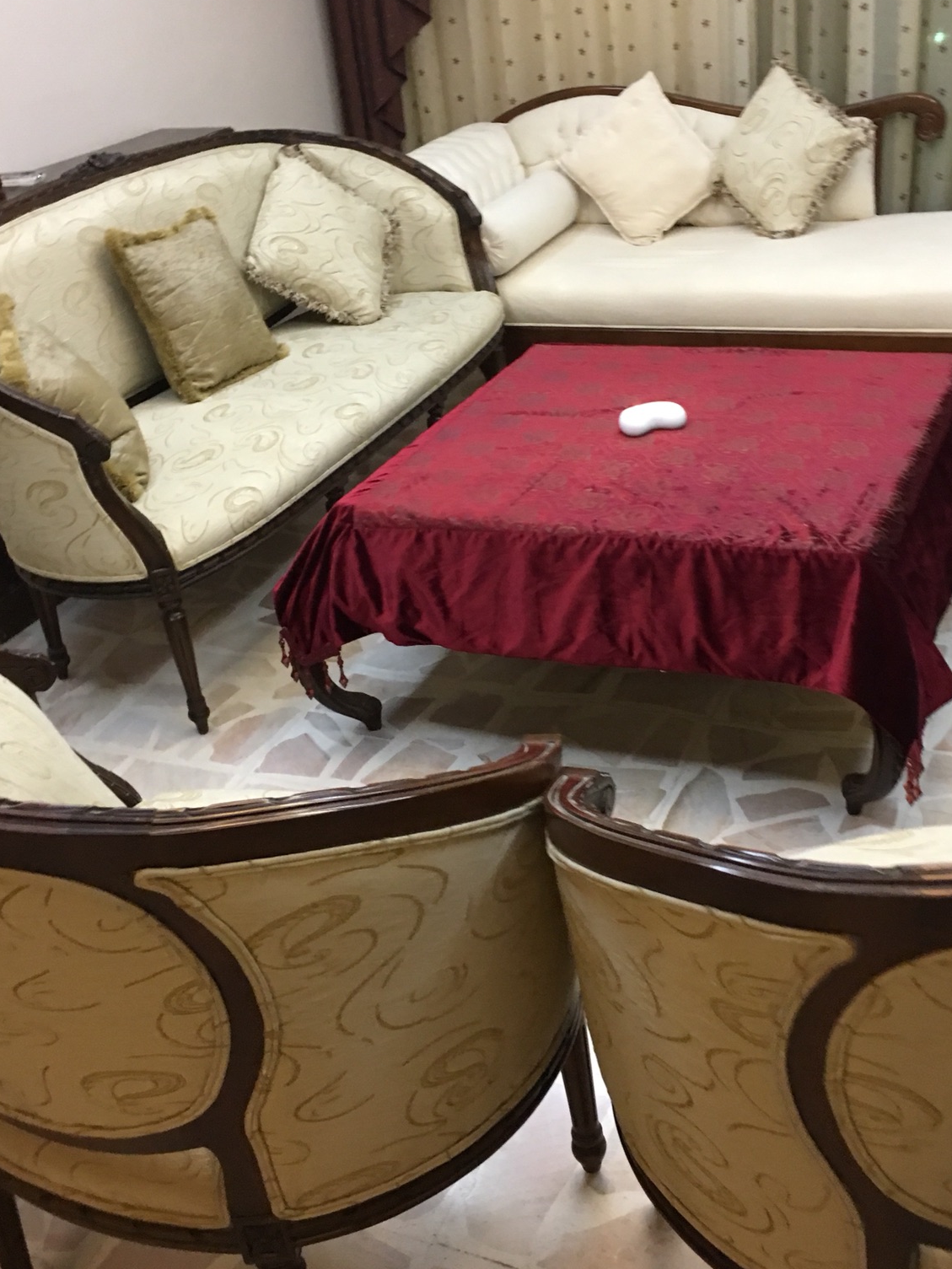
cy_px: 608
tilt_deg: -23.3
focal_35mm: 37
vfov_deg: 50.1
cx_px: 523
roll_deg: +3.7
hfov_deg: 38.6
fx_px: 1357
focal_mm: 4.15
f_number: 2.2
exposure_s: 1/17
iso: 100
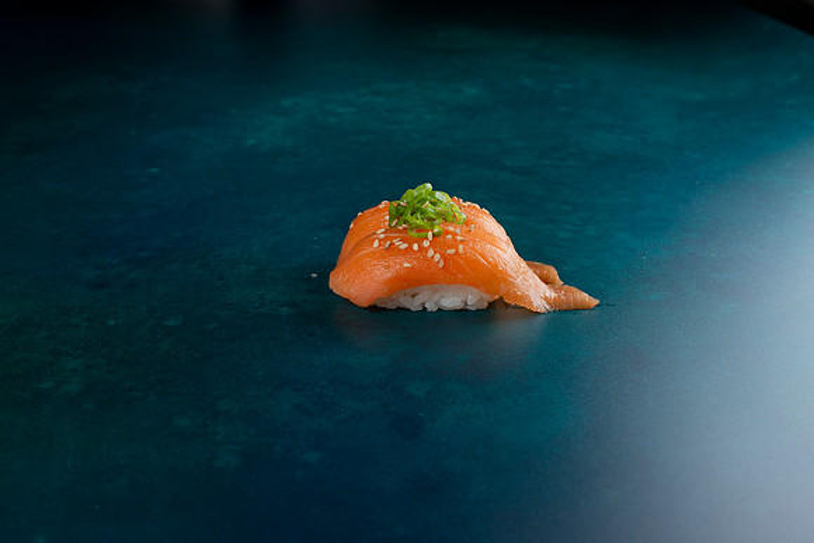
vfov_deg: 27.0
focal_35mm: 50
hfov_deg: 39.6
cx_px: 407
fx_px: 1131
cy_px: 272
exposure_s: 1/250
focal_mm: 50
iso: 250
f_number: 10
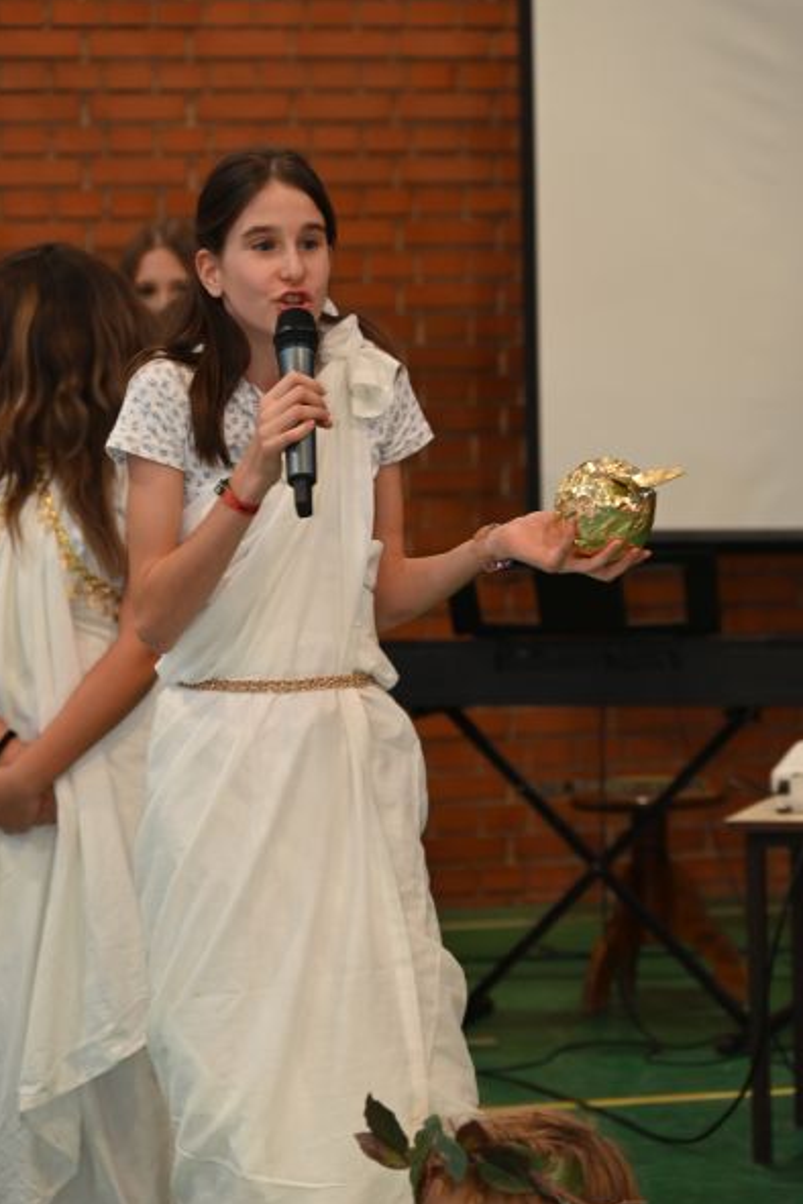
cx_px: 396
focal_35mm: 127
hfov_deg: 10.8
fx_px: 4249
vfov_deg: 16.1
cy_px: 601
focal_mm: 125
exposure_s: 1/100
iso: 1600
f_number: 6.3
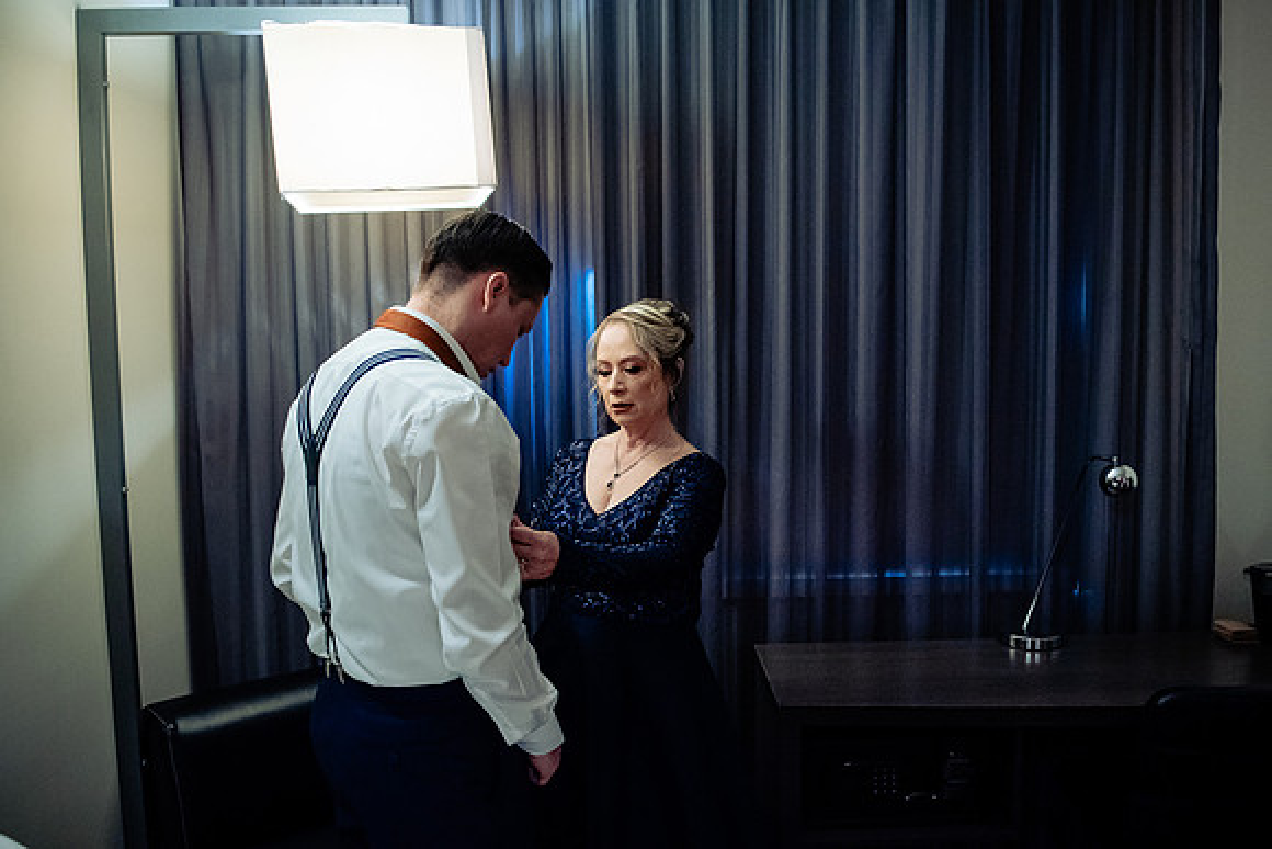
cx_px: 689
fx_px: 964
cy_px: 457
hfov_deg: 66.7
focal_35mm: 27
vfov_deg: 47.5
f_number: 2.8
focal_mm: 24
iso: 3200
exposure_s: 1/100
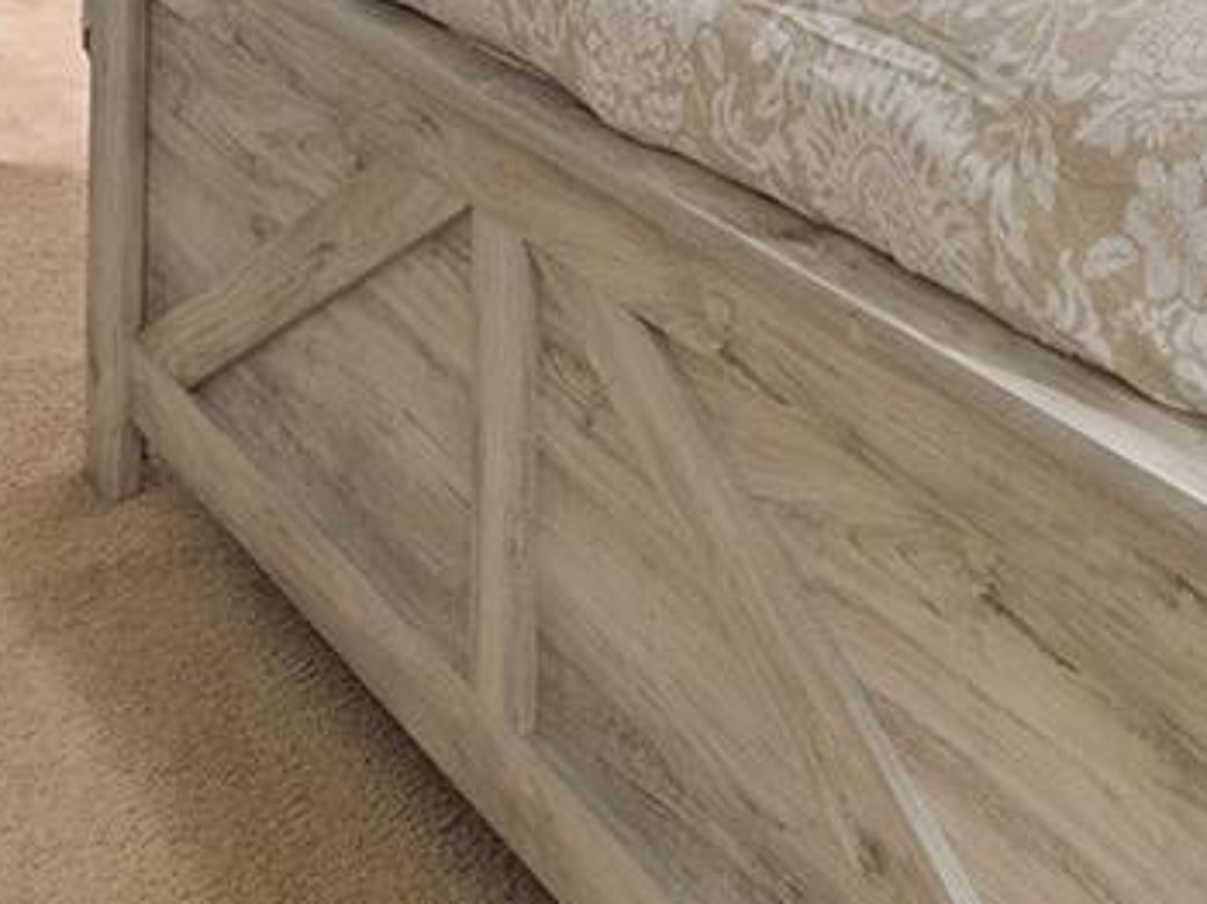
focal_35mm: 66
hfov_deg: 28.4
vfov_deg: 18.4
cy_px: -628
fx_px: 2300
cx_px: 1055
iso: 400
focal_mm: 10
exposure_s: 1/2.5
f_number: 4.5
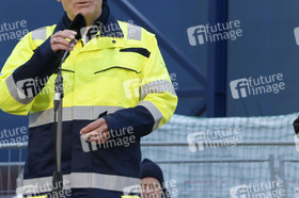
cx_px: 229
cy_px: 60
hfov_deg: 8.5
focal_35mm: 242
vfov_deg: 5.7
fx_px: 2008
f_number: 6.3
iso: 4000
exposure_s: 1/640
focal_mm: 150
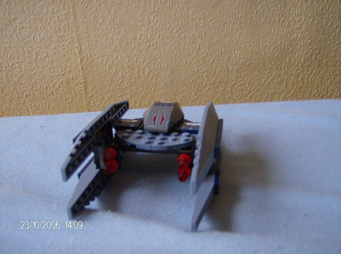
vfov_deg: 39.5
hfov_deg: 51.5
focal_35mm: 36
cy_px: 127
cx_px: 170
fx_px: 354
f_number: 2.8
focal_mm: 6
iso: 200
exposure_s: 1/62.6
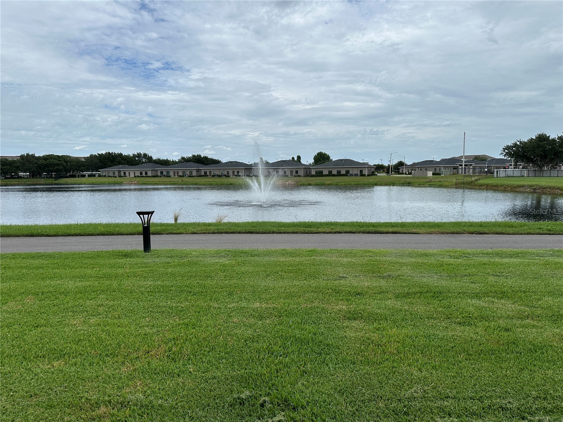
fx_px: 390
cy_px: 211
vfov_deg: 56.8
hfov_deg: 71.6
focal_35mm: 24
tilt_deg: -5.1
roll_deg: +1.0
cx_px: 282
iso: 80
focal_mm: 6.86
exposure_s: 1/7042
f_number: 1.78
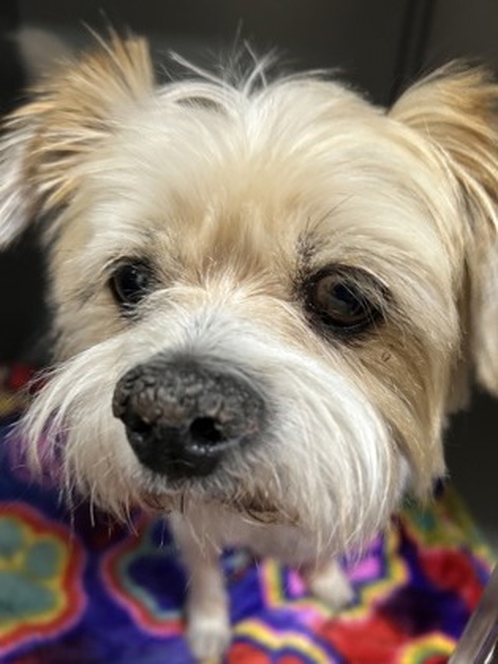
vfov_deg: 67.3
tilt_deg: -31.3
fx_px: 499
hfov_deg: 53.1
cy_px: 332
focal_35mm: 26
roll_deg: -5.0
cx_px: 249
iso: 400
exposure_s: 1/60
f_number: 1.5
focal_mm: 5.7
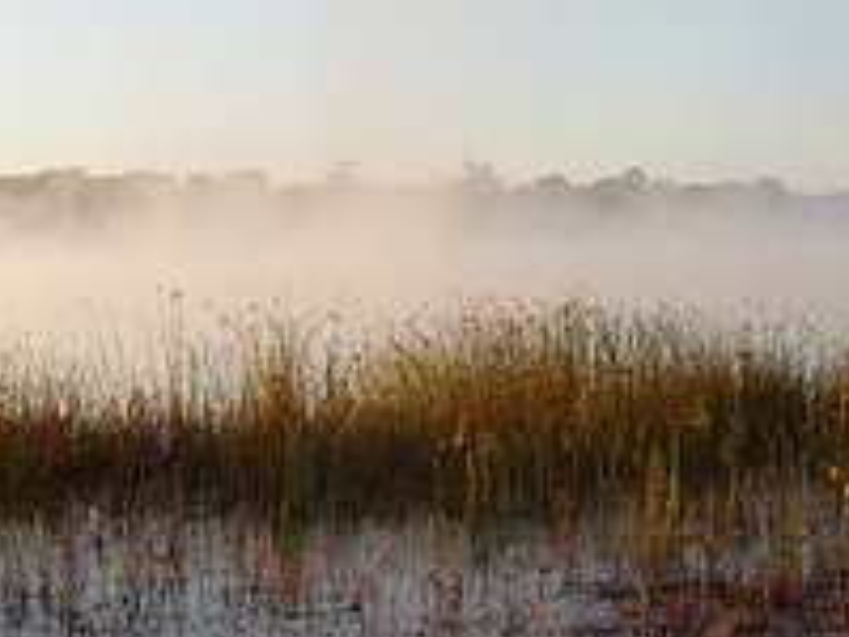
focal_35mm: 87
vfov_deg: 17.0
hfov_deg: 22.3
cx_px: 200
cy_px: 372
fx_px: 2134
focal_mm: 5
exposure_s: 1/250
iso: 100
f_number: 3.4
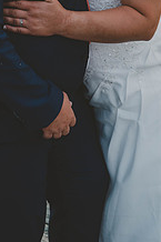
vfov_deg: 19.2
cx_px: 63
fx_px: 692
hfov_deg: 13.3
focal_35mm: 103
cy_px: -6
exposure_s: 1/250
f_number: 4
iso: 400
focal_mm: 50
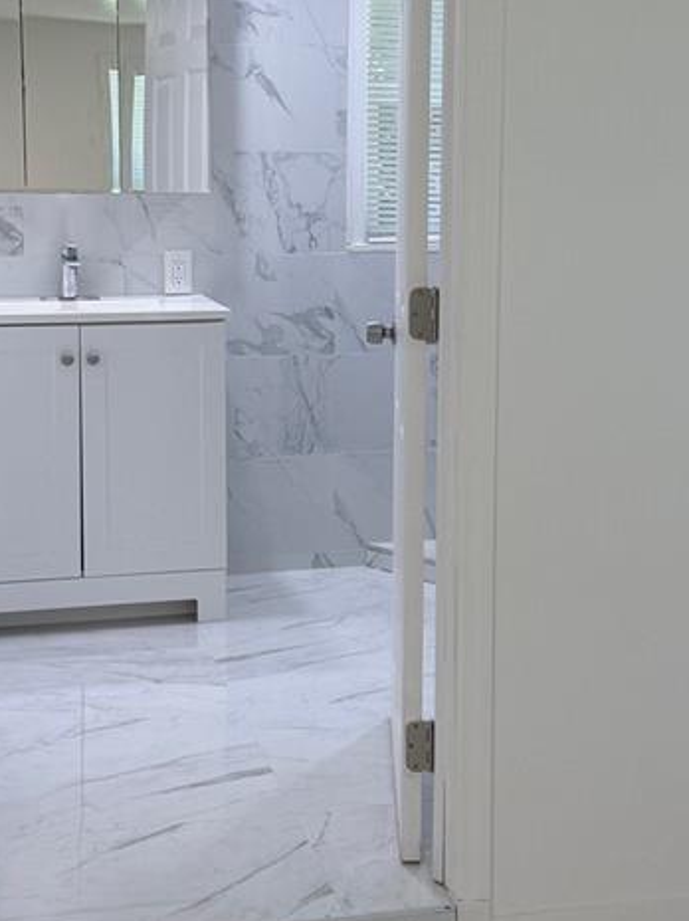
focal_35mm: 62
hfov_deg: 23.6
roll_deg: -1.0
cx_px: 376
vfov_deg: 31.1
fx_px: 1648
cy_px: 345
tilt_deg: -5.7
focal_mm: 6.76
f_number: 1.78
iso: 125
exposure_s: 1/130
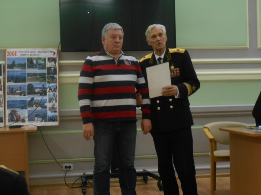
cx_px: 130
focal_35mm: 66
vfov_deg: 22.3
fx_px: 498
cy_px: 98
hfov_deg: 29.4
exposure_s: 1/25
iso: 400
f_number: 5.3
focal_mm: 11.6
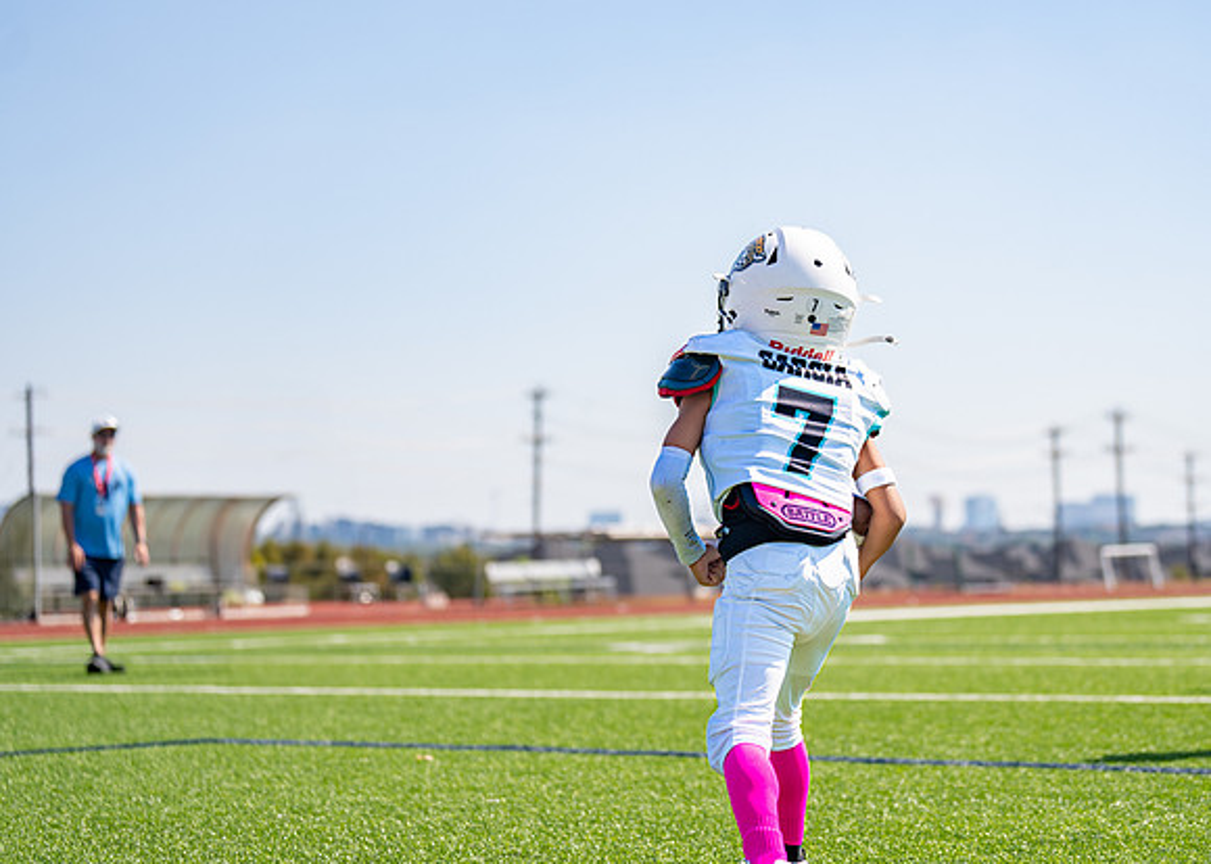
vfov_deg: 17.0
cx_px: 708
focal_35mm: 84
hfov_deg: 23.6
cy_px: 427
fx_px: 2889
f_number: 2.8
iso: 100
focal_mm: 70
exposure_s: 1/1600
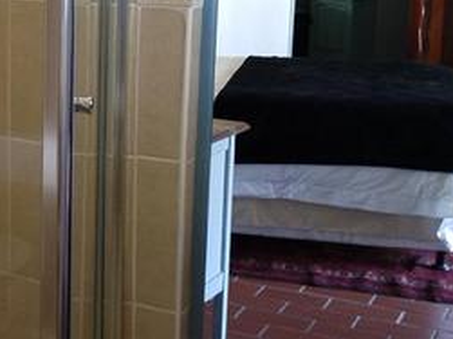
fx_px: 1086
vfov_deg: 17.6
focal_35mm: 83
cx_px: -32
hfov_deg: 22.4
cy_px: 76
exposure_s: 1/10
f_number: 1.8
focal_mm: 4.25
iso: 250
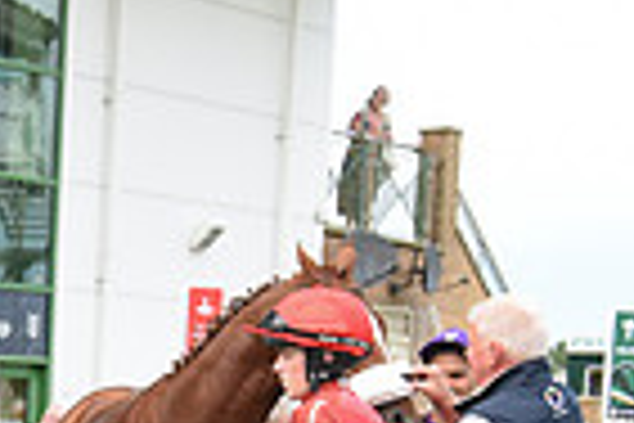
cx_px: -508
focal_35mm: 140
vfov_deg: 9.4
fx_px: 2465
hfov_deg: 13.2
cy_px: 704
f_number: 5
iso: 1000
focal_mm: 34
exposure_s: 1/500
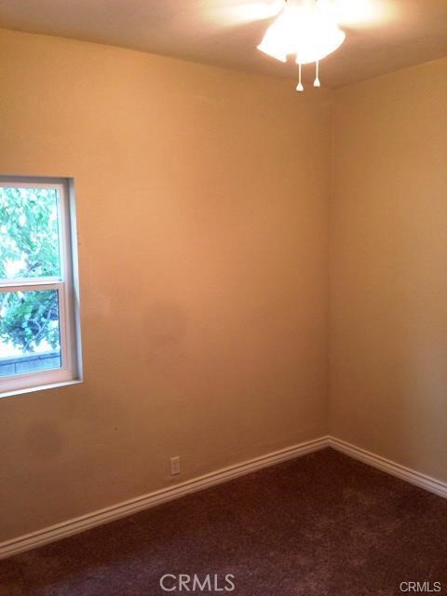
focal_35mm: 33
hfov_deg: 42.9
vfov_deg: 55.4
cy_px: 298
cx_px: 224
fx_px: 568
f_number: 2.4
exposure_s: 1/20
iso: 160
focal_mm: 4.12
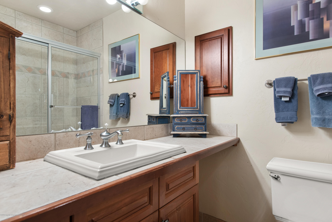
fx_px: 184
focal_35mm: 20
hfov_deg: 84.0
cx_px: 166
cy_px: 111
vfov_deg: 62.0
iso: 320
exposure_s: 1
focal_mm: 20
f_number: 6.3
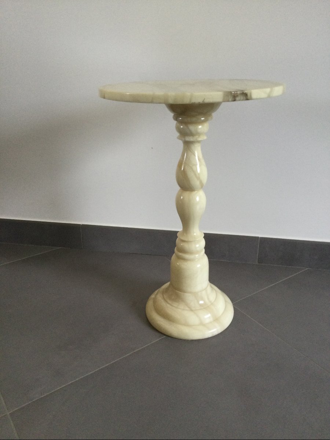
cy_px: 220
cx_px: 165
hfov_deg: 45.4
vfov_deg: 58.4
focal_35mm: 31
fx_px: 394
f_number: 2.4
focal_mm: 3.3
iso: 50
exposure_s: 1/33
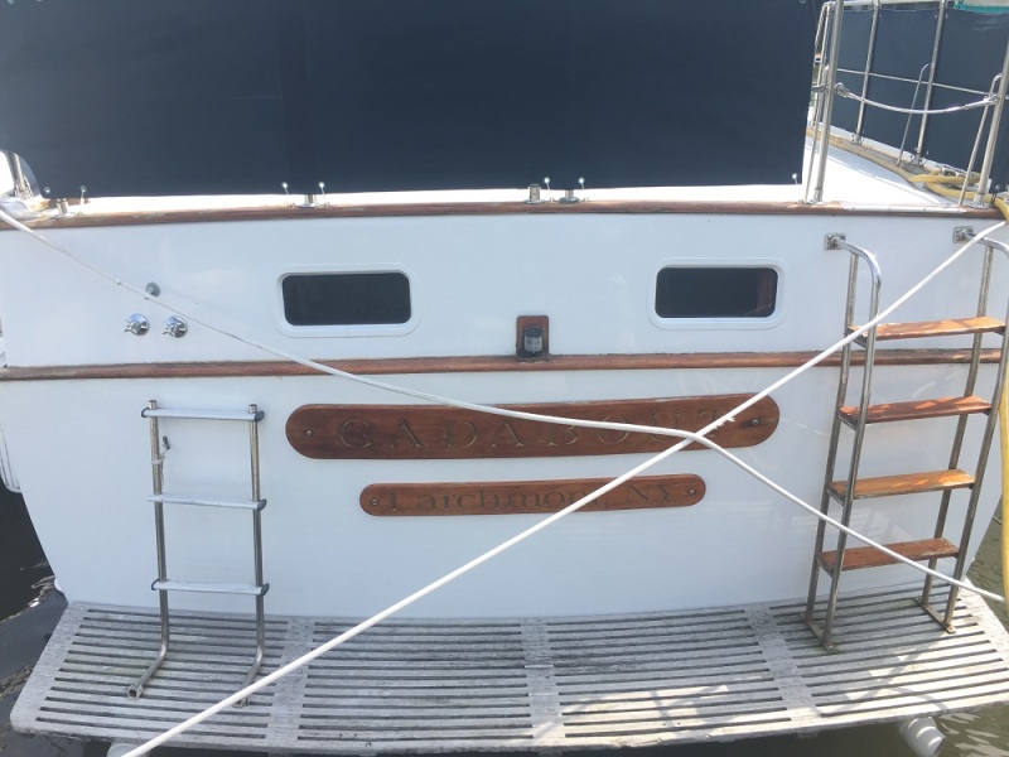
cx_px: 504
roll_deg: +0.2
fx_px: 845
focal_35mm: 29
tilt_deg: -21.5
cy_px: 378
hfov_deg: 61.7
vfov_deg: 48.2
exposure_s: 1/591
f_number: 2.2
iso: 25
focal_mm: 4.15
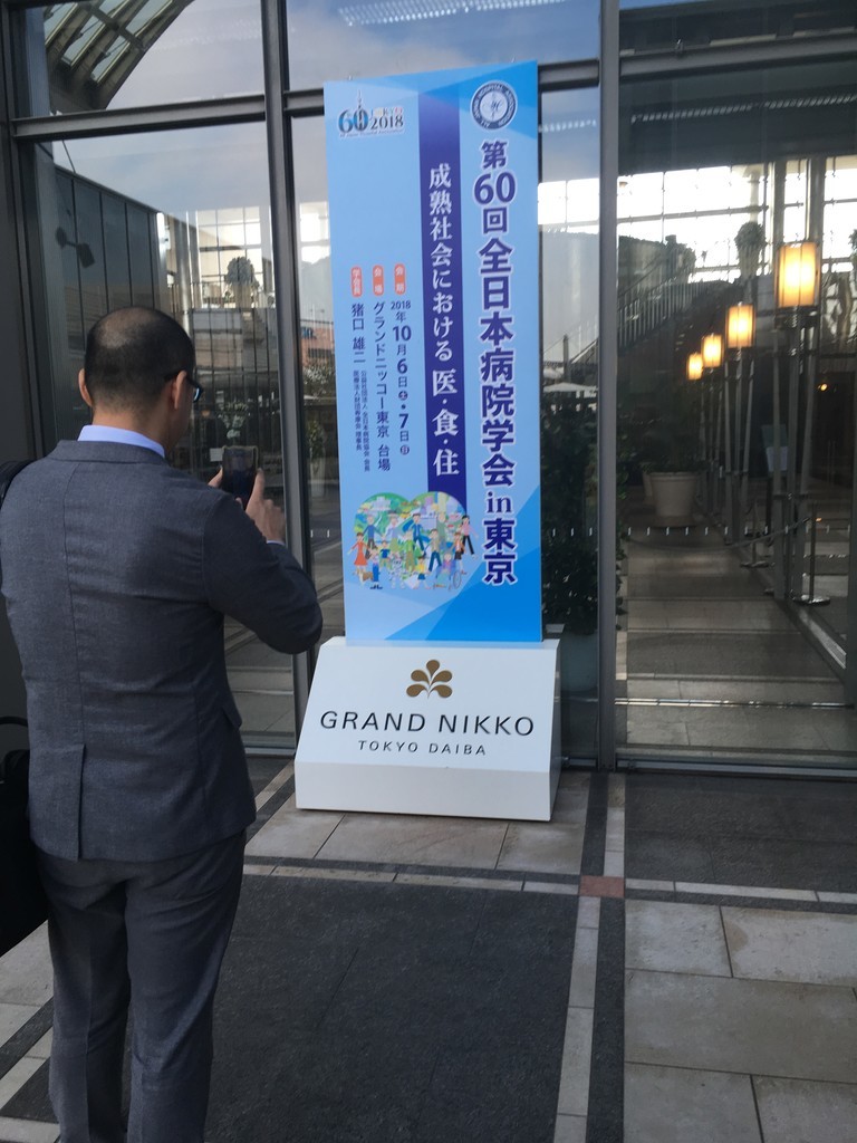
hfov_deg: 48.2
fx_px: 957
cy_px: 572
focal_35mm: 29
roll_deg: +2.5
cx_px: 428
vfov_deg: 61.7
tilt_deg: -8.7
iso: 32
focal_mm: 4.15
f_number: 2.2
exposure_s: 1/120
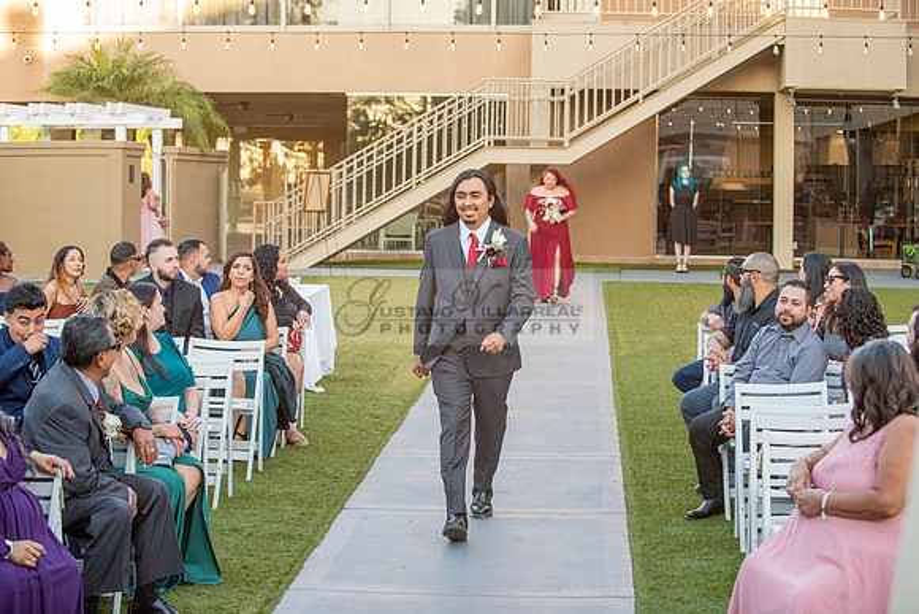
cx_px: 460
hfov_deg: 28.8
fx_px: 1787
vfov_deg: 19.5
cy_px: 307
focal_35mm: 70
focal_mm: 70
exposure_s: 1/320
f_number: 4
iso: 800
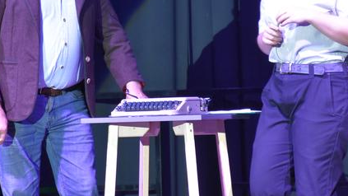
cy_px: 35
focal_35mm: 345
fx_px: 3184
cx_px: 150
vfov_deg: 3.5
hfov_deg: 6.3
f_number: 5.6
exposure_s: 1/60
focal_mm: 116
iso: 2000
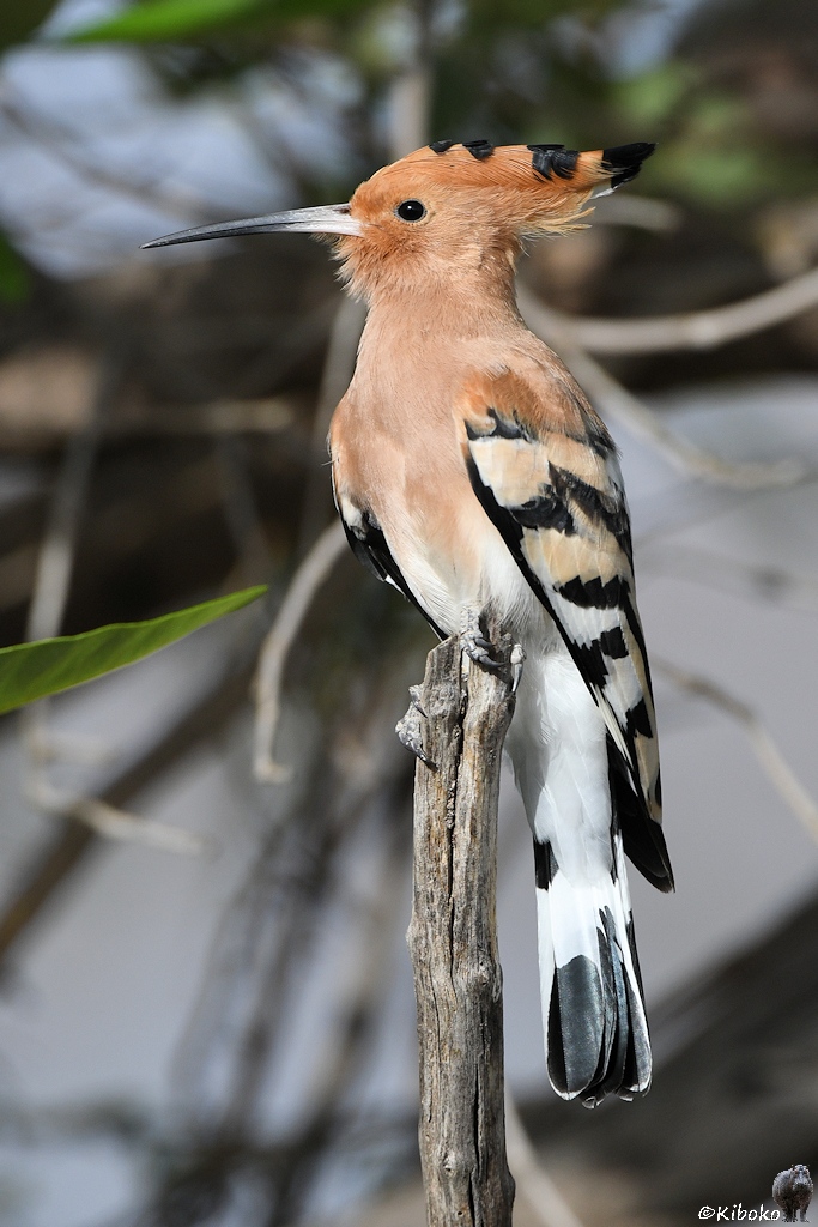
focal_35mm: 1050
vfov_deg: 2.0
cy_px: 614
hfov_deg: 1.3
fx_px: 35773
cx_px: 409
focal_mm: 700
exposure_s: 1/2000
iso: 500
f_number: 5.6
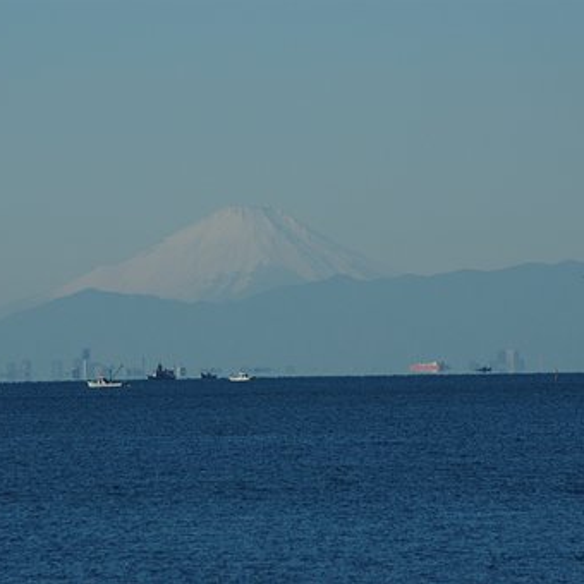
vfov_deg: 4.6
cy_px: 291
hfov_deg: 4.6
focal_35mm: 384
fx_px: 7329
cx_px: 256
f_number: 9
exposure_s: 1/400
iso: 200
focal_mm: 200
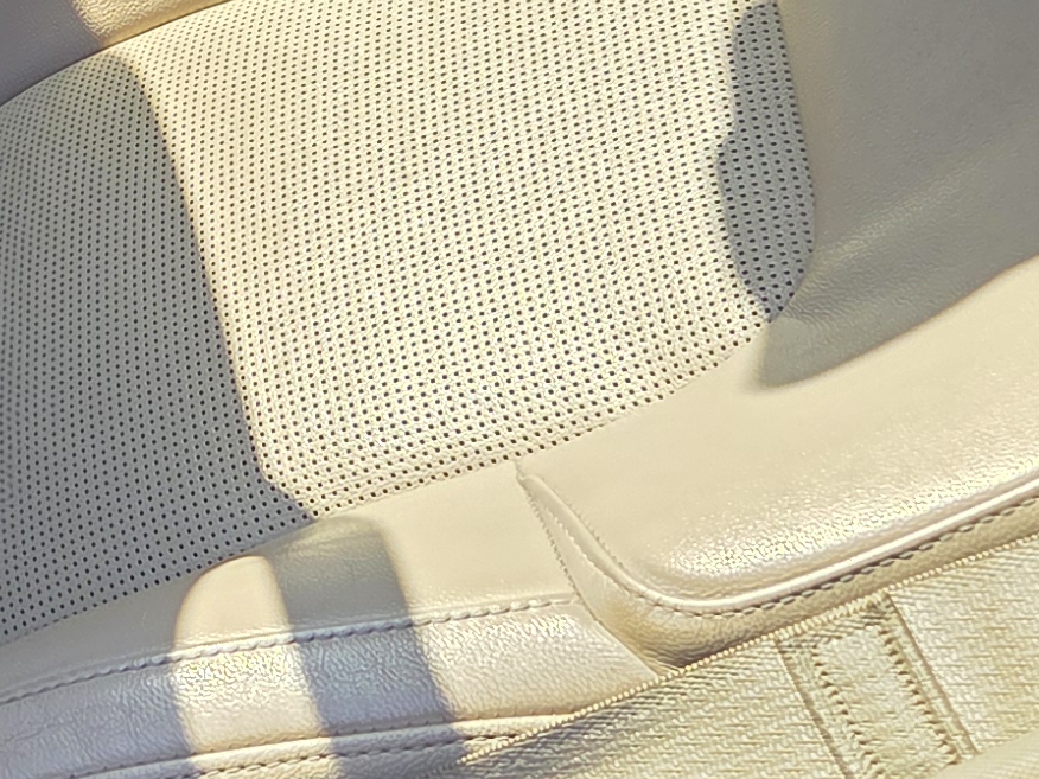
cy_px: -217
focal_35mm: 105
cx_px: -276
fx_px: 3152
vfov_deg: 13.6
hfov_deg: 17.6
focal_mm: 5.4
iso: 80
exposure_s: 1/1102
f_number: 1.8
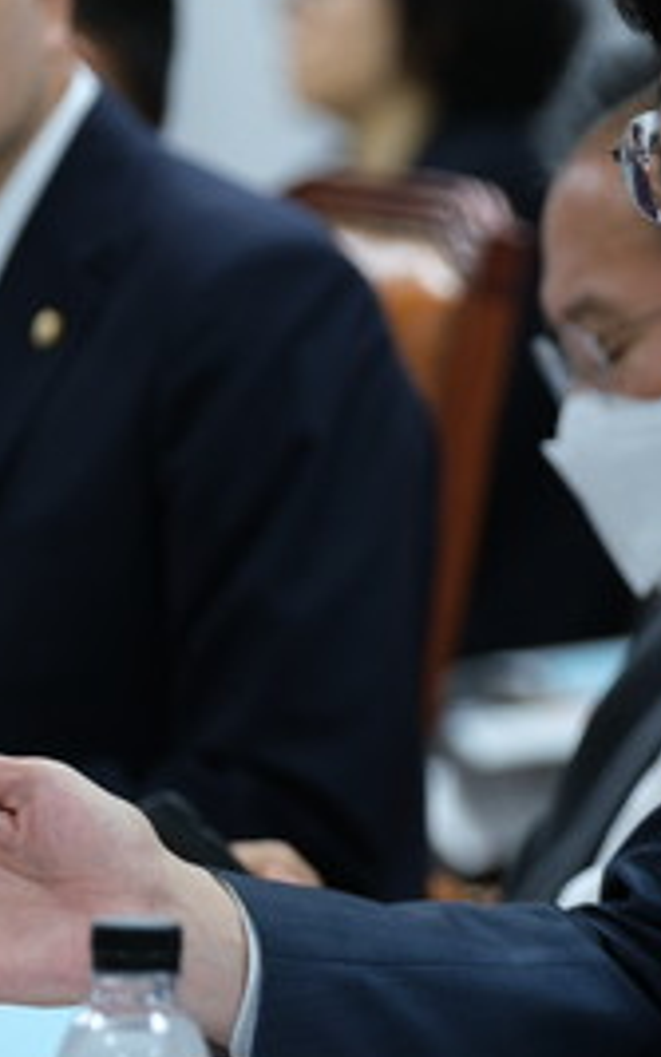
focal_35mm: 368
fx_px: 10601
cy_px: 489
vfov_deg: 5.7
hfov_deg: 3.6
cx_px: 859
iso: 800
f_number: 2.8
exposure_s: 1/160
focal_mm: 110.6
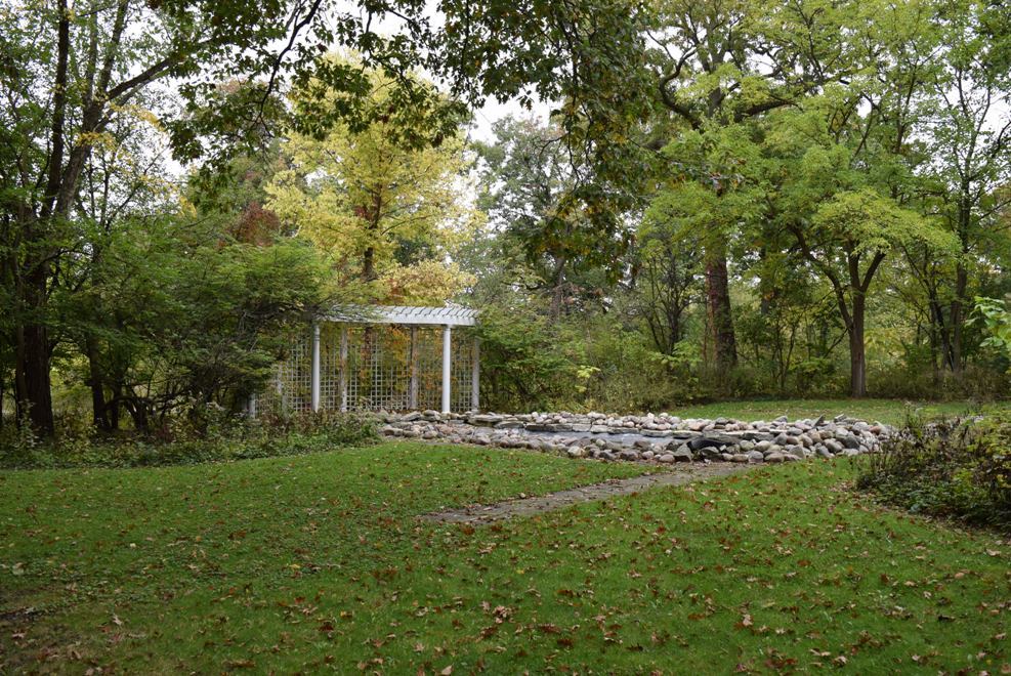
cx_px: 506
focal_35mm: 33
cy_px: 338
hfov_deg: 57.2
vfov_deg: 40.0
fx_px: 928
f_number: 6.3
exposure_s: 1/160
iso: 400
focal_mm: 22
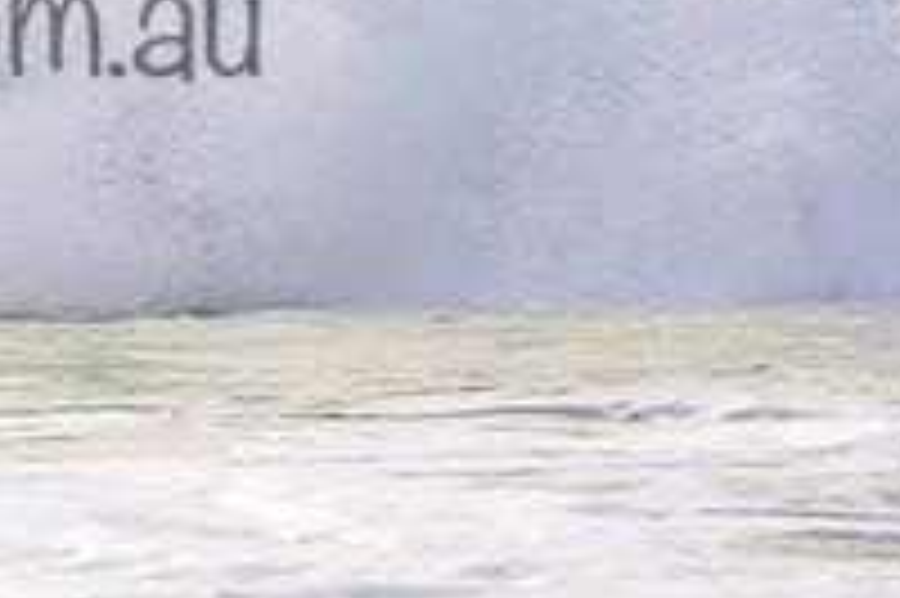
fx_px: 43513
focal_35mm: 1742
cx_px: -216
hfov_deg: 1.2
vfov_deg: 0.8
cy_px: -27
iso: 500
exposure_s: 1/2500
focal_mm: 400
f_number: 5.6
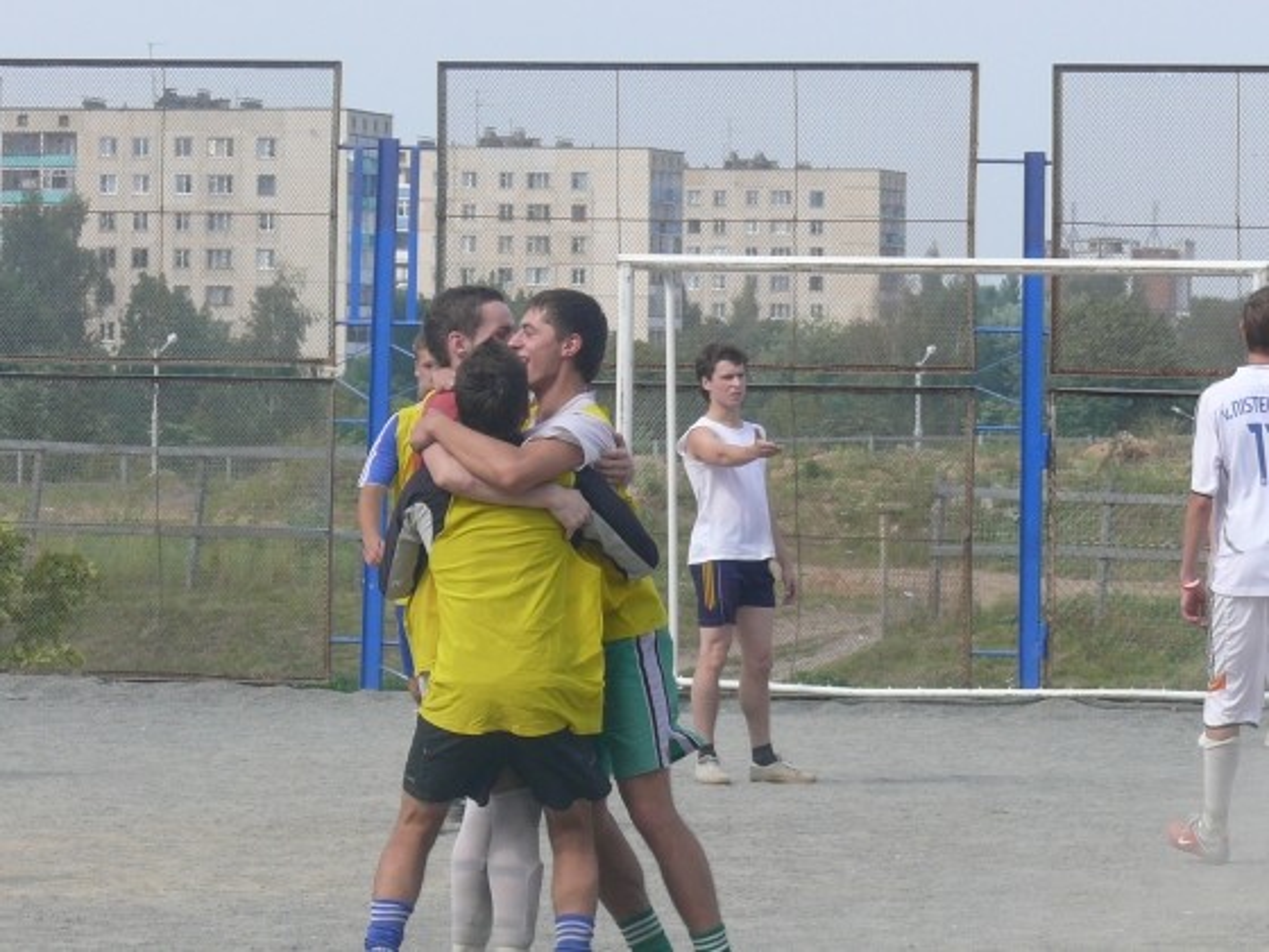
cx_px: 634
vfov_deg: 6.4
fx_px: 8505
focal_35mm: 232
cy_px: 476
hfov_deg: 8.5
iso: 100
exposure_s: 1/400
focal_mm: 27.5
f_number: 5.6
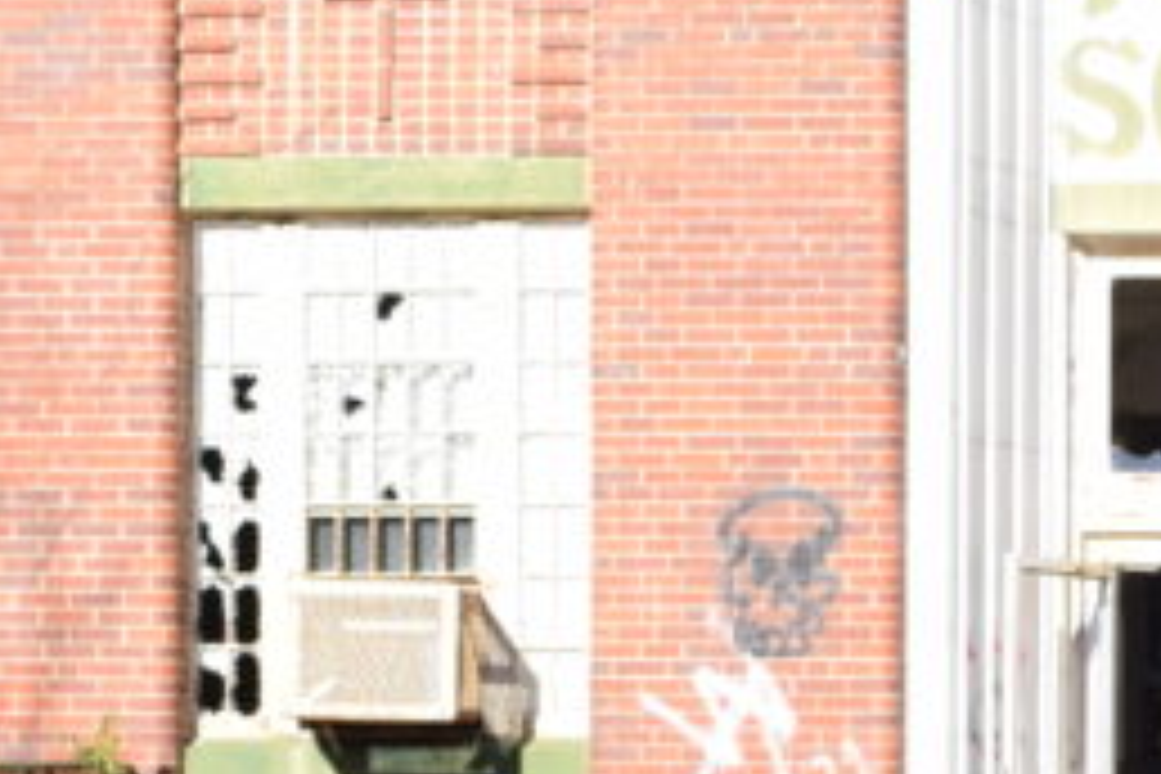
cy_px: 1109
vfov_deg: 8.4
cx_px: 1040
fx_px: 5191
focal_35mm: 161
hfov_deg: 12.7
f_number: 8
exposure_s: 1/200
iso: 100
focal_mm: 27
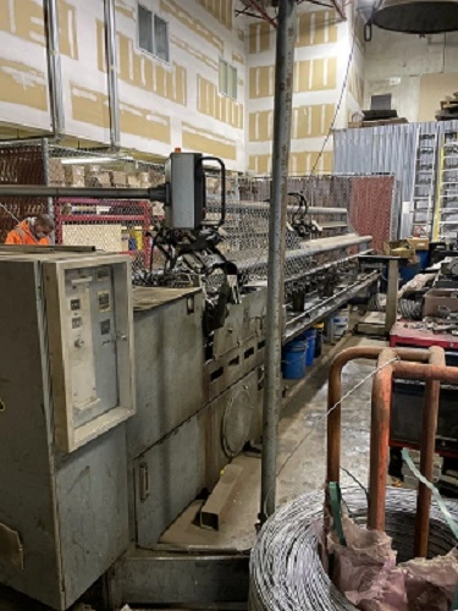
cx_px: 229
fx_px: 459
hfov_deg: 53.1
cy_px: 306
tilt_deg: -10.2
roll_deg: -0.1
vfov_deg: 67.3
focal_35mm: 26
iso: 400
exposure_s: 1/60
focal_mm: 4.2
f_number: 1.6
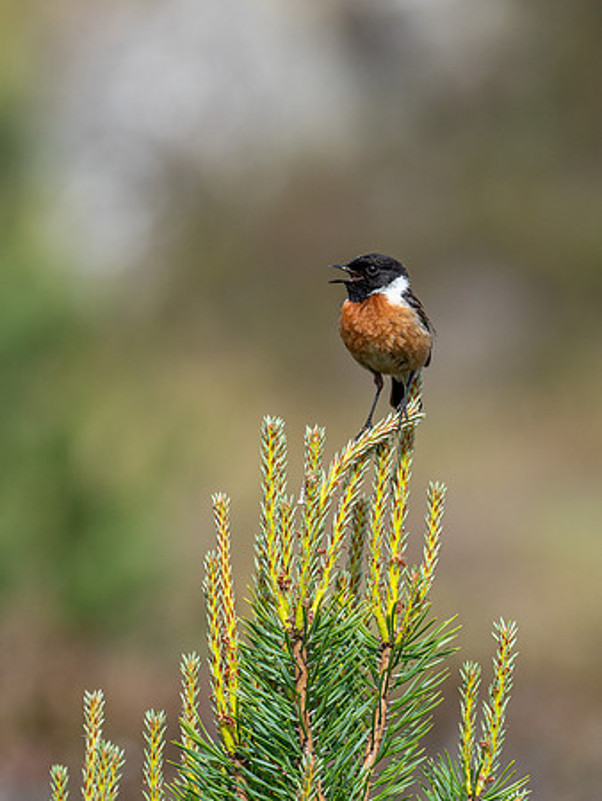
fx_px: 22769
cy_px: 350
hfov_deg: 1.5
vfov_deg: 2.0
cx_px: 411
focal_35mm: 983
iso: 200
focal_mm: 300
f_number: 5
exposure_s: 1/640
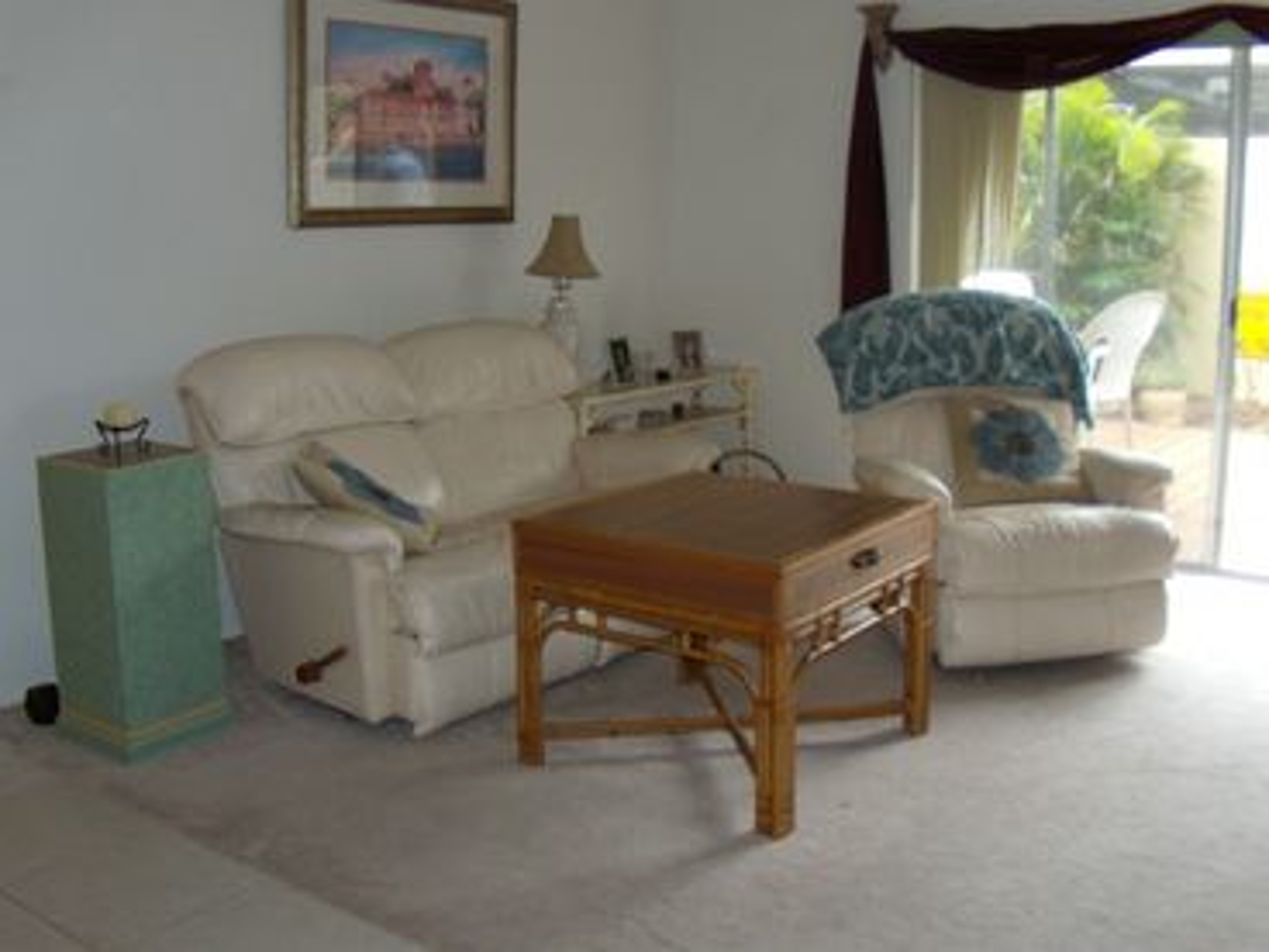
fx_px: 1320
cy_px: 476
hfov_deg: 51.4
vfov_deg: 39.7
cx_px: 634
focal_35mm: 36
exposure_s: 1/30
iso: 250
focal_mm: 6.4
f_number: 3.6
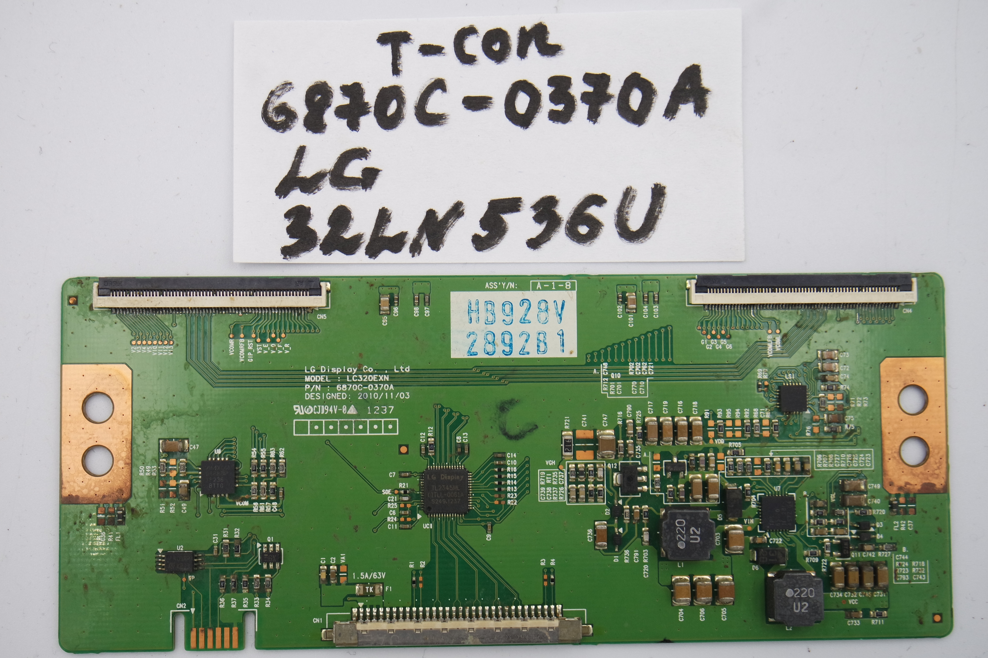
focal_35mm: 45
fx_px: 1235
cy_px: 329
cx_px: 494
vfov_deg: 29.9
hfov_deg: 43.6
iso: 160
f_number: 5
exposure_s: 1/125
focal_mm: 17
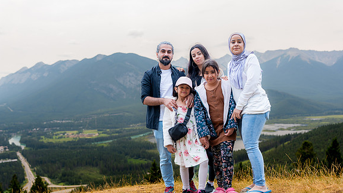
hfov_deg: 54.0
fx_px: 336
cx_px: 172
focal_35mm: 37
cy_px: 99
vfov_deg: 32.0
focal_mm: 35
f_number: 2.8
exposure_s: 1/1600
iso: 200
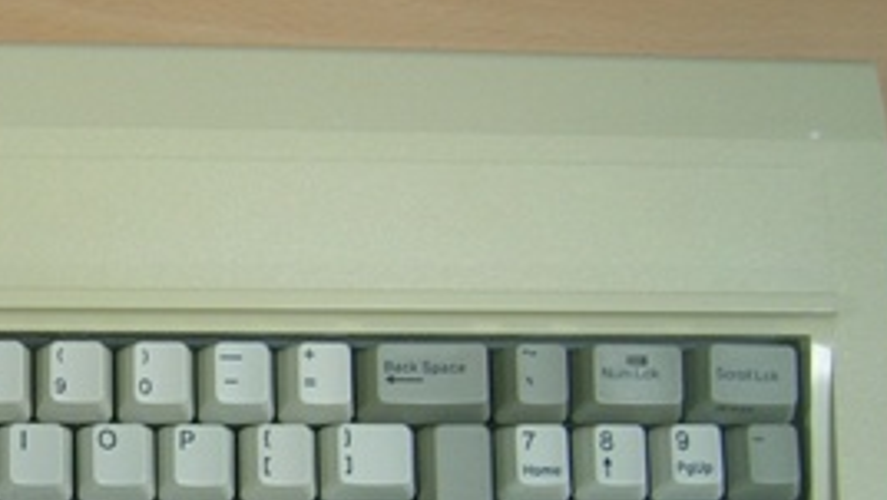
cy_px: 457
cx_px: -76
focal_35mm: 91
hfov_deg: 22.2
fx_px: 2141
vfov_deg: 13.2
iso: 50
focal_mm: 5.4
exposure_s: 1/15.9
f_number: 2.8
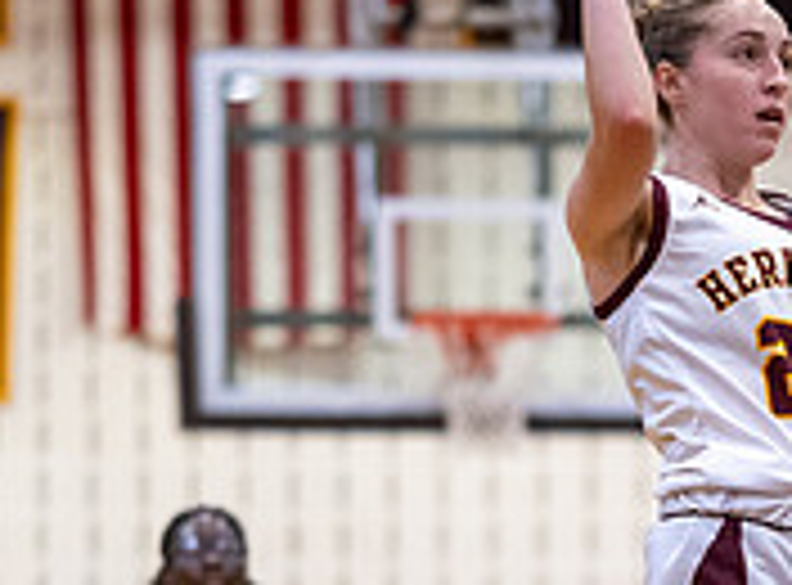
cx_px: 849
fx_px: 8920
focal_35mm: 392
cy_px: 772
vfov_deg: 3.7
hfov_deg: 5.1
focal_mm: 85
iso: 1600
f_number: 1.8
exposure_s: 1/1250
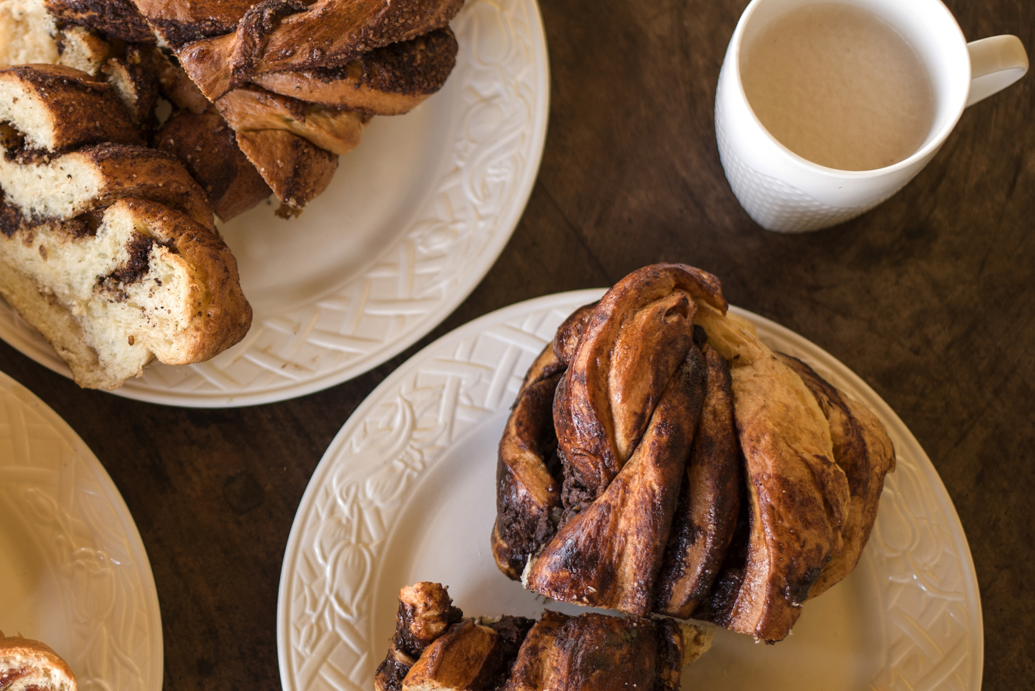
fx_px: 2675
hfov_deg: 21.5
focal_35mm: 93
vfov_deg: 14.7
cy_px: 411
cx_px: 146
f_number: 2.5
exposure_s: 1/160
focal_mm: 50
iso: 250
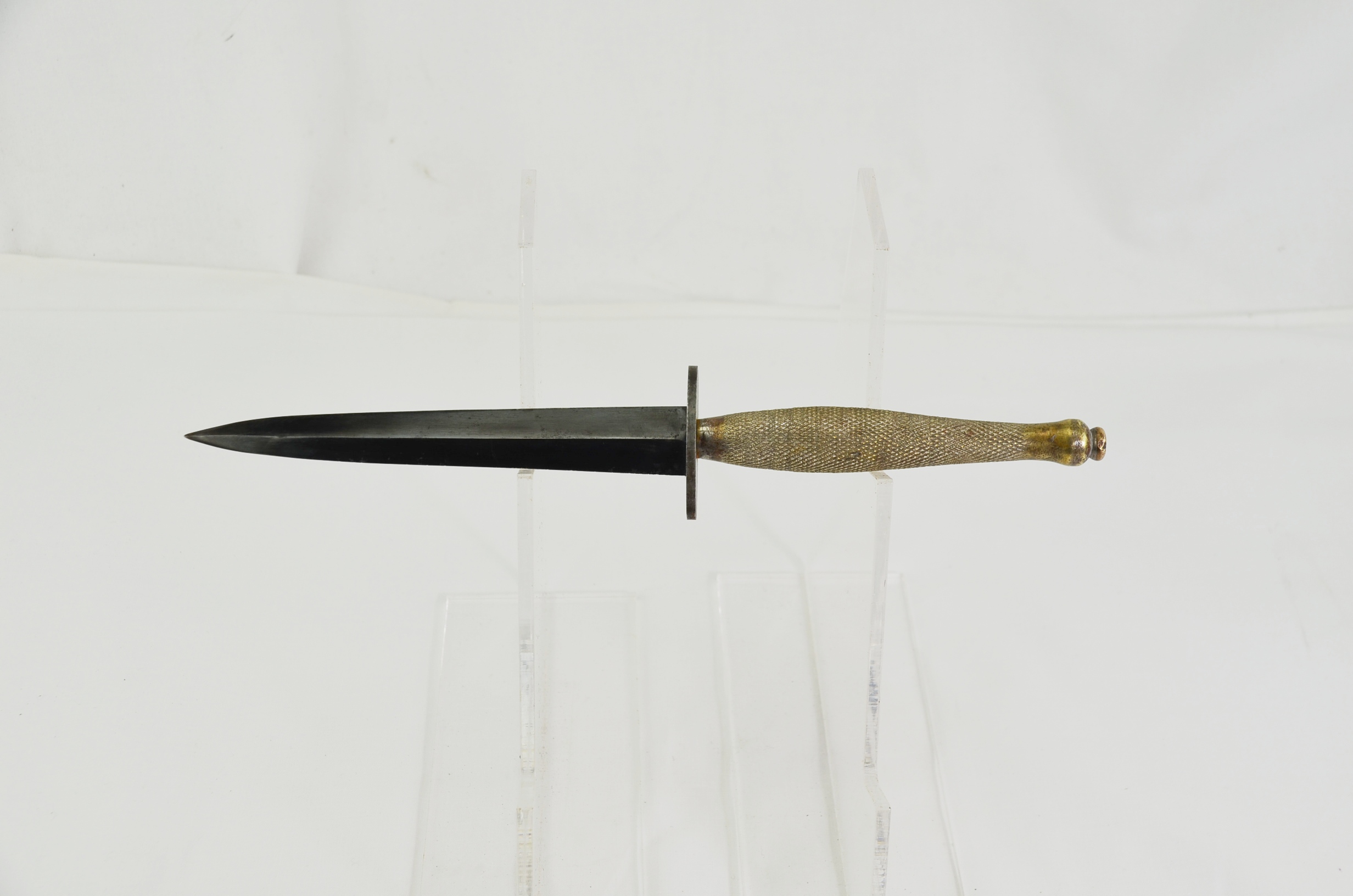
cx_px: 676
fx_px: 1800
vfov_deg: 28.0
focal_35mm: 48
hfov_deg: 41.2
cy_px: 448
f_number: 5.6
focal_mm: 32
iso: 200
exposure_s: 1/125
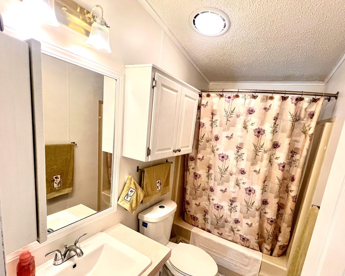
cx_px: 185
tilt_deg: -12.1
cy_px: 157
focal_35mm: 16
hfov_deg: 93.0
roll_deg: -6.4
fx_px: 163
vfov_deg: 79.9
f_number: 1.8
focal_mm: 1.57
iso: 160
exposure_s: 1/120
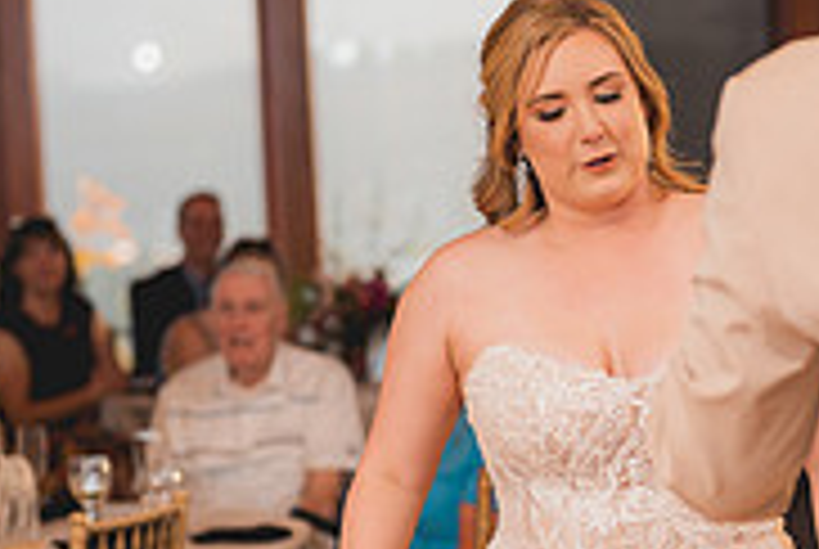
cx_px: 770
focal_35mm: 159
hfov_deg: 12.8
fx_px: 3623
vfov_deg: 8.6
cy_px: 497
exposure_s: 1/250
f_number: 1.8
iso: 125
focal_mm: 50
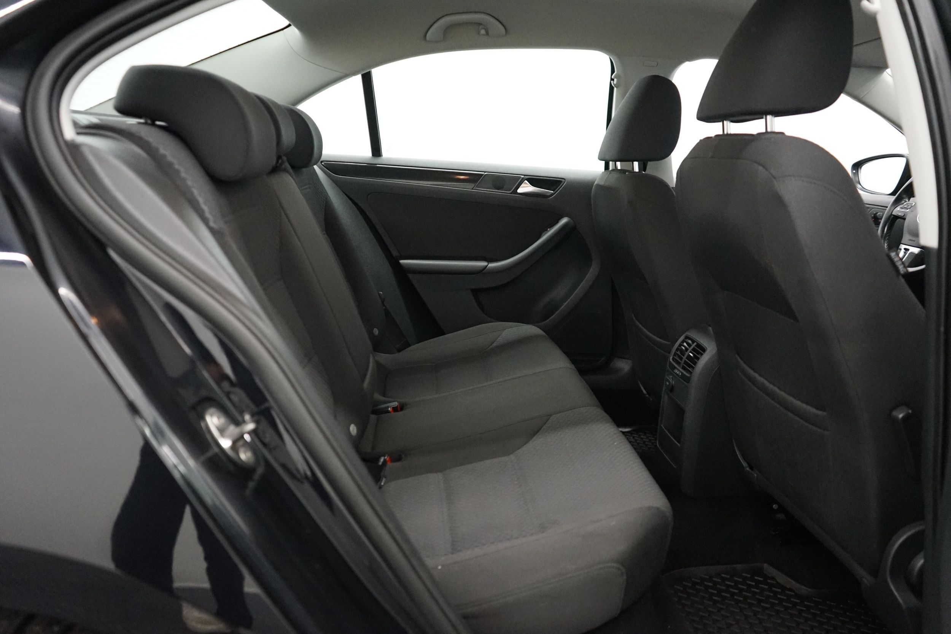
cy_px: 317
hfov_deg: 65.5
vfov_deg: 46.4
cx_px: 476
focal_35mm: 28
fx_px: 740
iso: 5000
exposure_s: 1/160
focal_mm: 28
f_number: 3.5
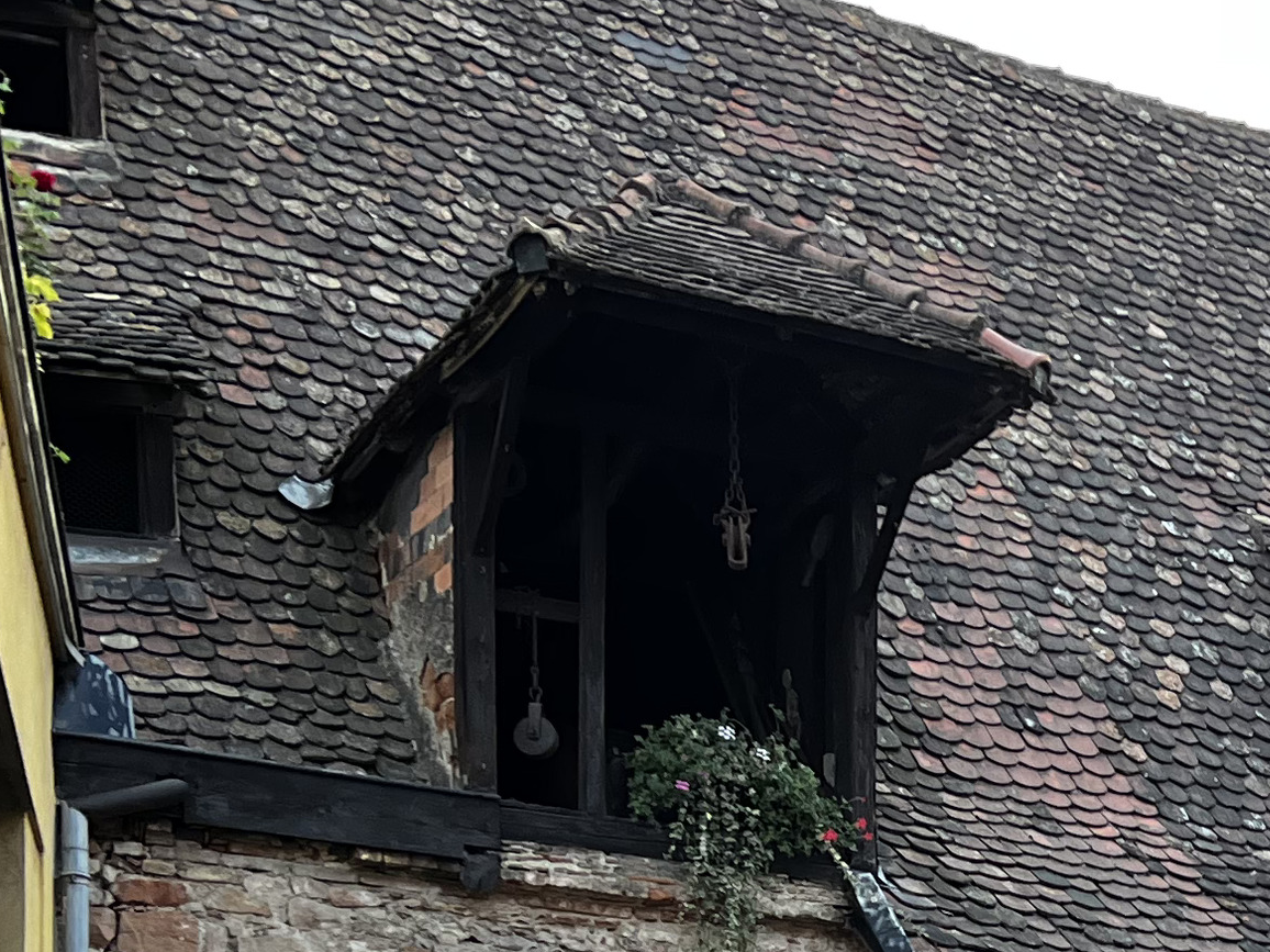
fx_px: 3302
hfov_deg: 20.5
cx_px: 1497
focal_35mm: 90
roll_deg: +2.4
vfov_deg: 15.1
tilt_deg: +4.5
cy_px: 1469
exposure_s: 1/118
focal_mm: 5.7
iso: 125
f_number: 1.5
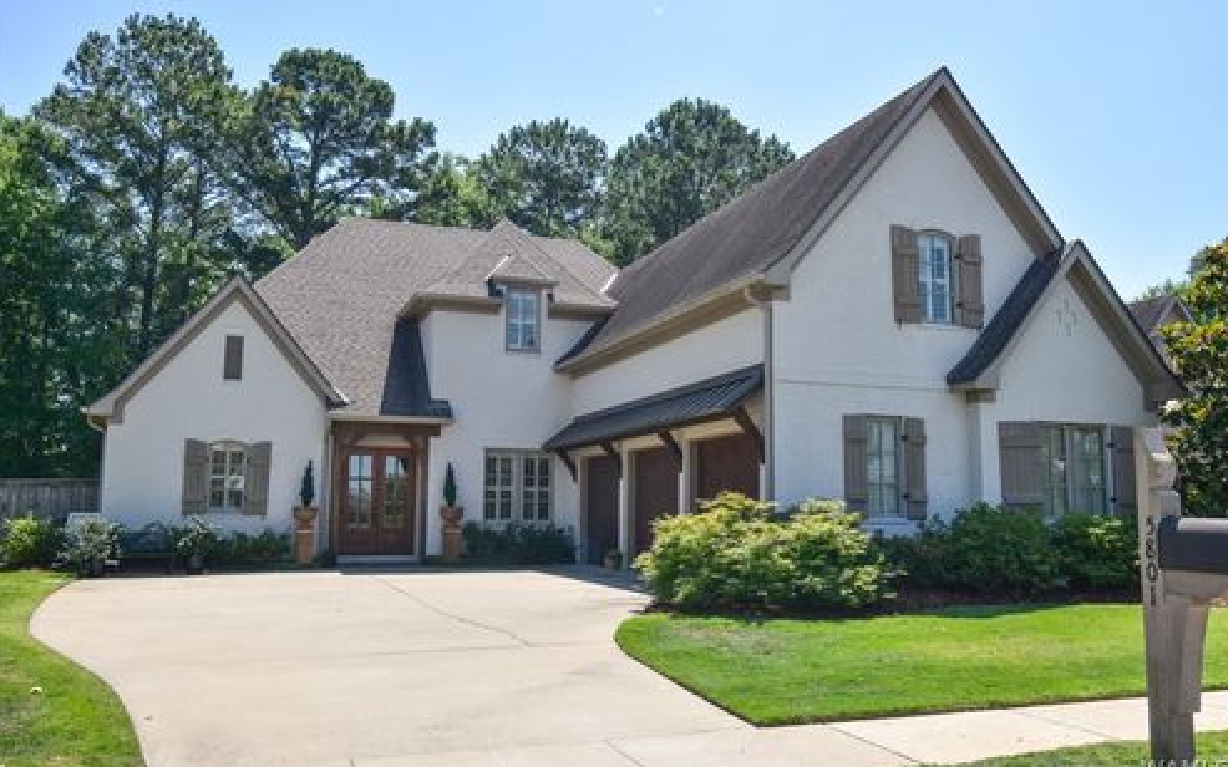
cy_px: 372
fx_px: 1037
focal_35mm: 31
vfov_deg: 40.6
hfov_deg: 61.2
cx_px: 613
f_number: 11
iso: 400
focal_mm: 20
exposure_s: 1/400
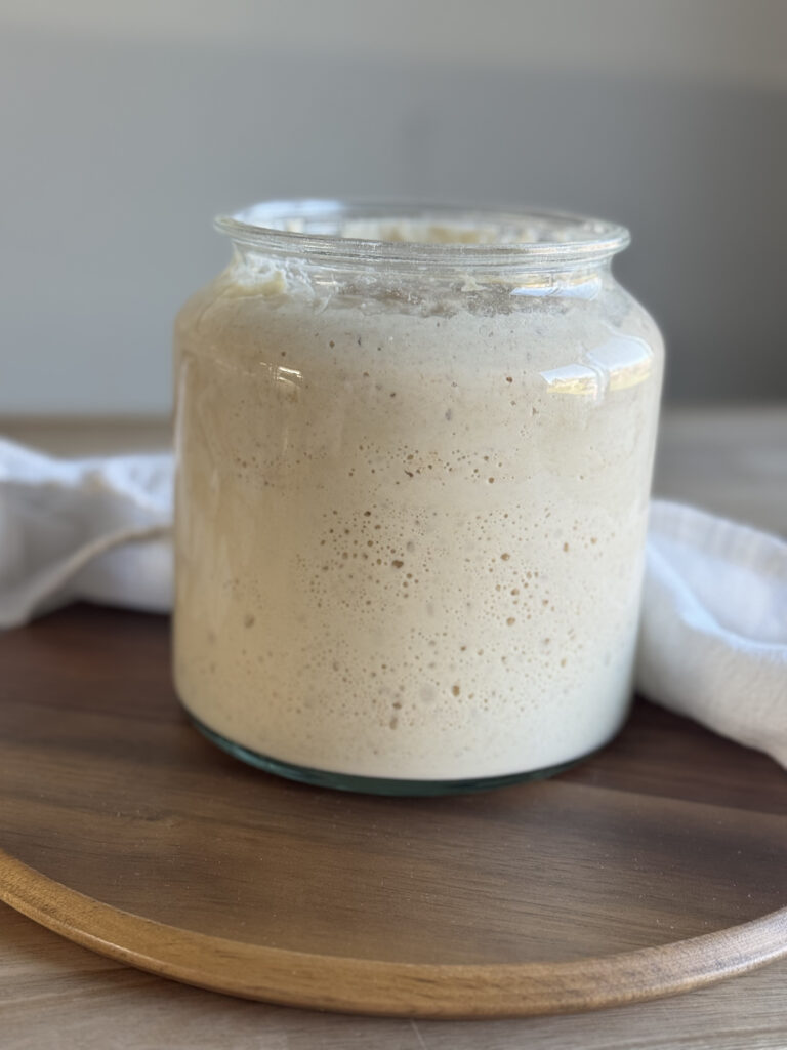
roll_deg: -2.6
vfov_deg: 39.7
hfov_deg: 30.3
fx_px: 1455
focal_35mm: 48
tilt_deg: -17.7
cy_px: 525
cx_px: 394
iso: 100
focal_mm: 6.86
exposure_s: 1/121
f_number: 1.78
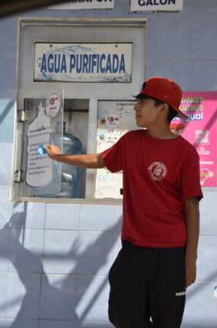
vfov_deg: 25.1
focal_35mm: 81
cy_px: 167
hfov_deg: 16.8
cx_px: 108
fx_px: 735
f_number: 11
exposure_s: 1/500
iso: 500
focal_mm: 52
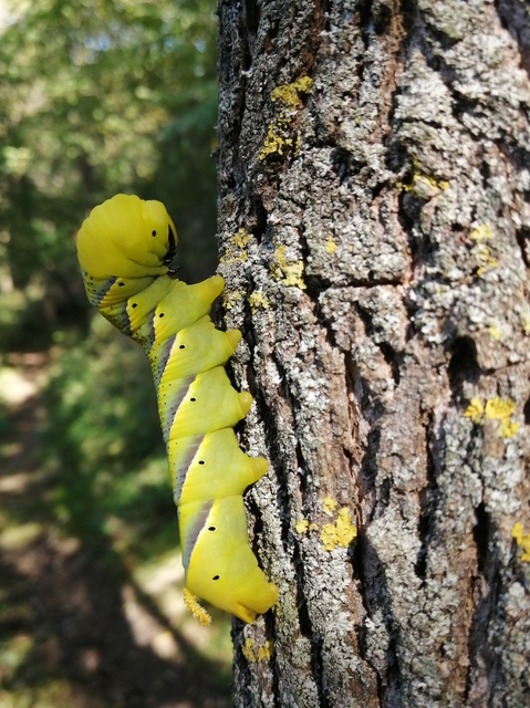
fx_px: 756
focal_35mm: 37
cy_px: 354
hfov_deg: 38.6
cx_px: 265
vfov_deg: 50.2
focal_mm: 3.62
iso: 50
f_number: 1.8
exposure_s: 1/125
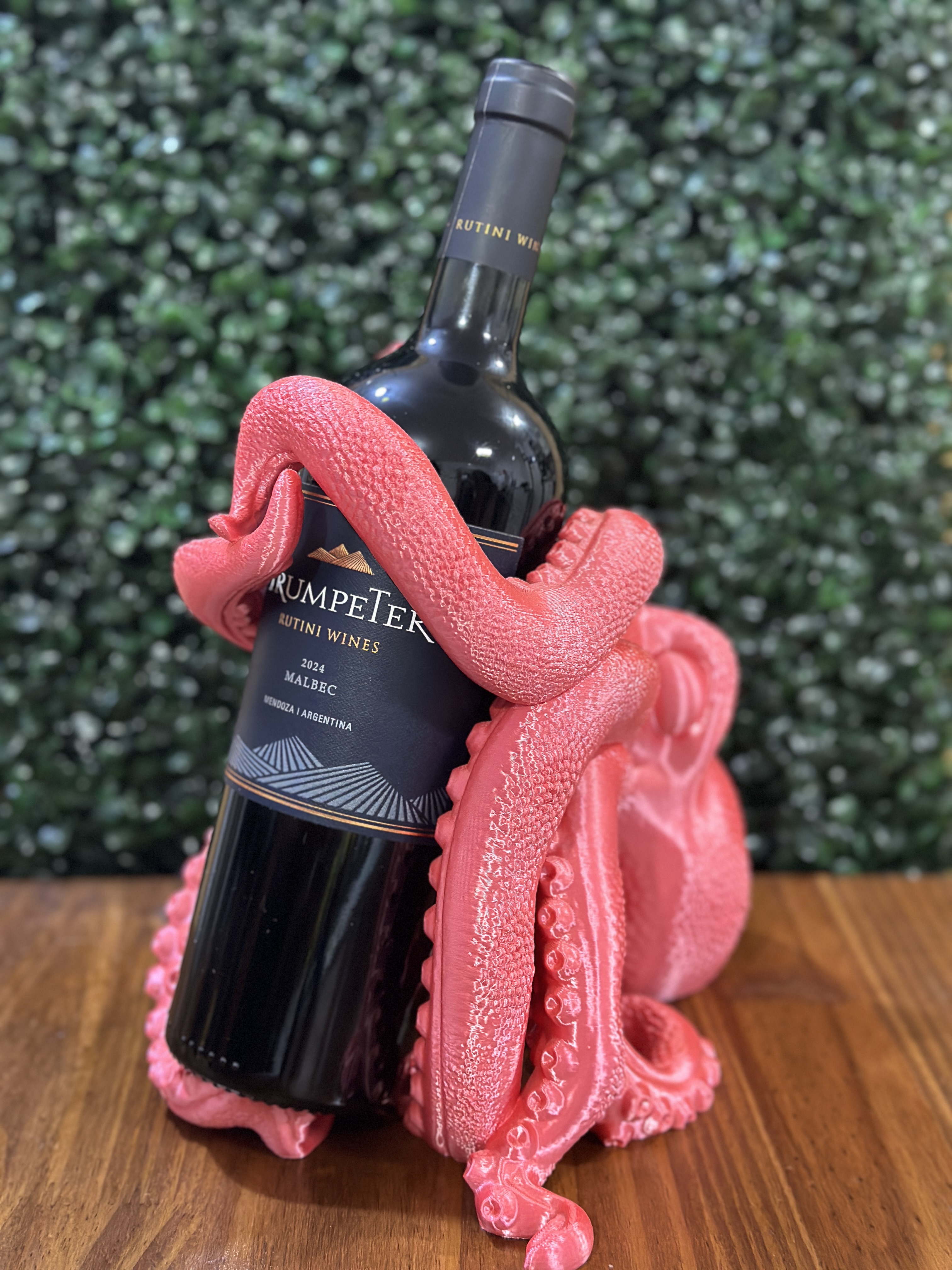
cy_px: 635
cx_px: 476
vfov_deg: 39.7
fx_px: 1760
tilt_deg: -15.6
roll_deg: -1.3
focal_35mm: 48
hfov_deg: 30.3
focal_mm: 6.86
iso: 400
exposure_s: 1/33
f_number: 1.78
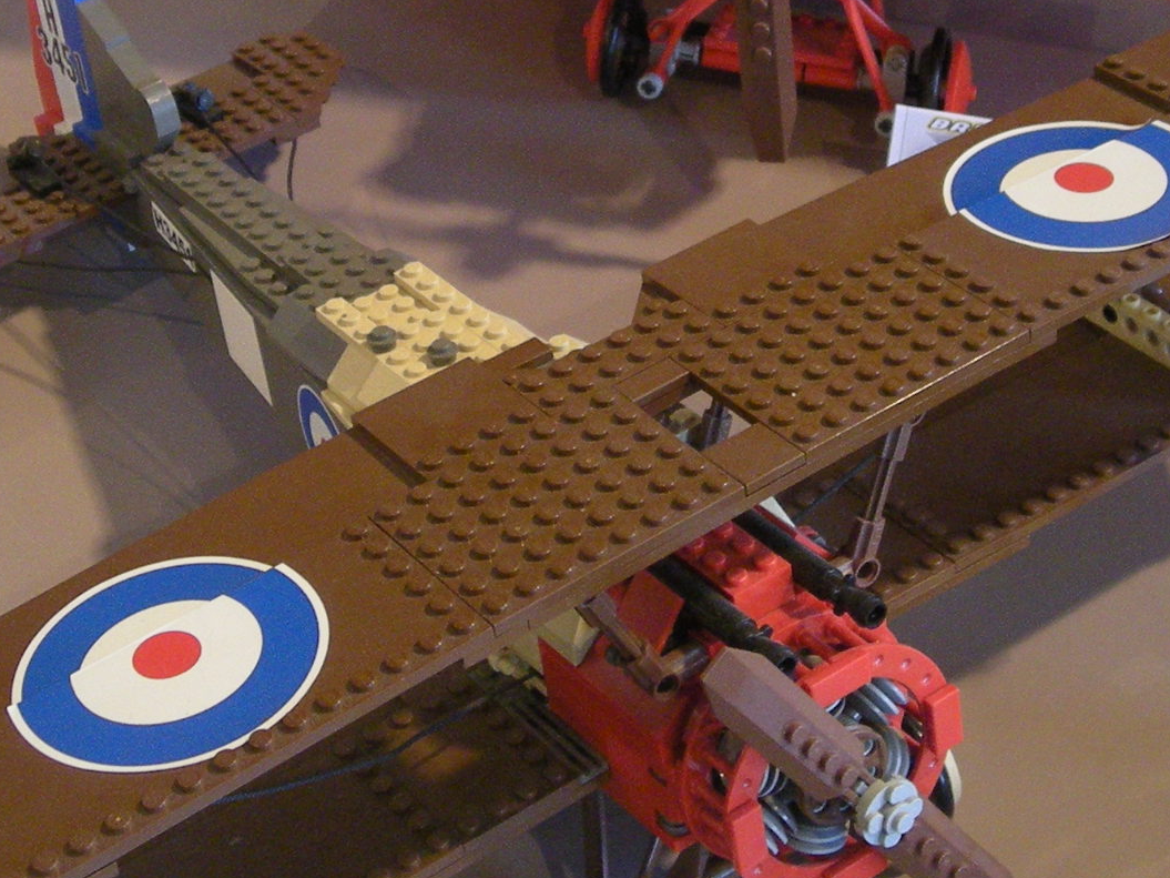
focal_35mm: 86
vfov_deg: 17.0
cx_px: 520
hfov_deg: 22.8
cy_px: 179
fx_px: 2906
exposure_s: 1/8
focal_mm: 5.7
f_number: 2.8
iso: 195
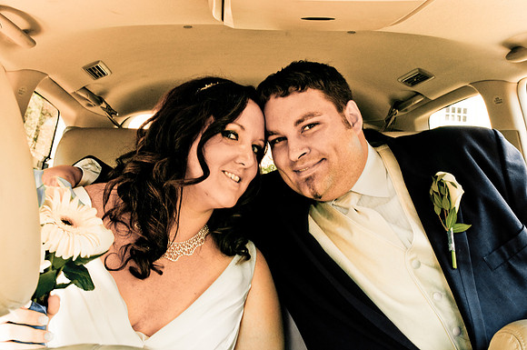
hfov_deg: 53.2
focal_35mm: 36
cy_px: 175
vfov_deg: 36.8
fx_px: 526
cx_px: 264
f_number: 10
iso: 200
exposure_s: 1/15
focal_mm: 24
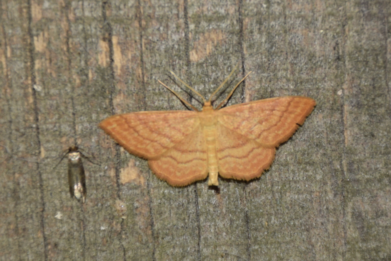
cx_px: 196
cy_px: 130
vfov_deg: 6.5
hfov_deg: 9.8
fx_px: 2280
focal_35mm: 210
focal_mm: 140
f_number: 7.1
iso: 320
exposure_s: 1/60
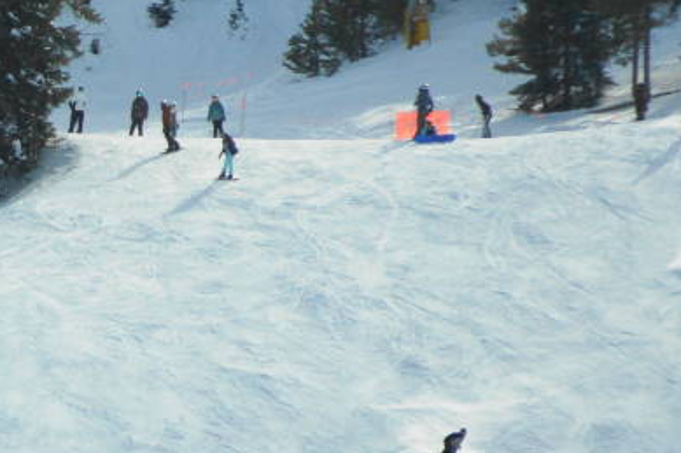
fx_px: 20401
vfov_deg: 1.3
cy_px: 91
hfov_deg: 1.9
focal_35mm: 1079
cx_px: -5
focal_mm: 250
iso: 320
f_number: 6.3
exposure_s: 1/400
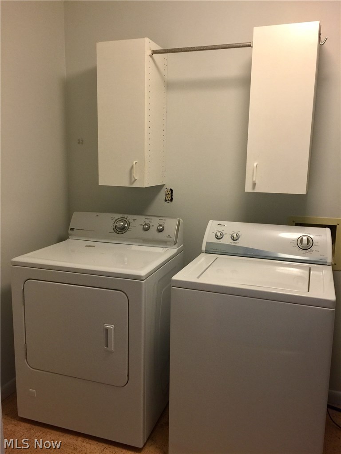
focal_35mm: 29
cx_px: 170
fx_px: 381
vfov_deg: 61.7
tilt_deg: -9.9
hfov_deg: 48.2
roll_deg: +0.4
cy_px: 227
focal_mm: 4.15
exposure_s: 1/15
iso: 50
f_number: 2.2
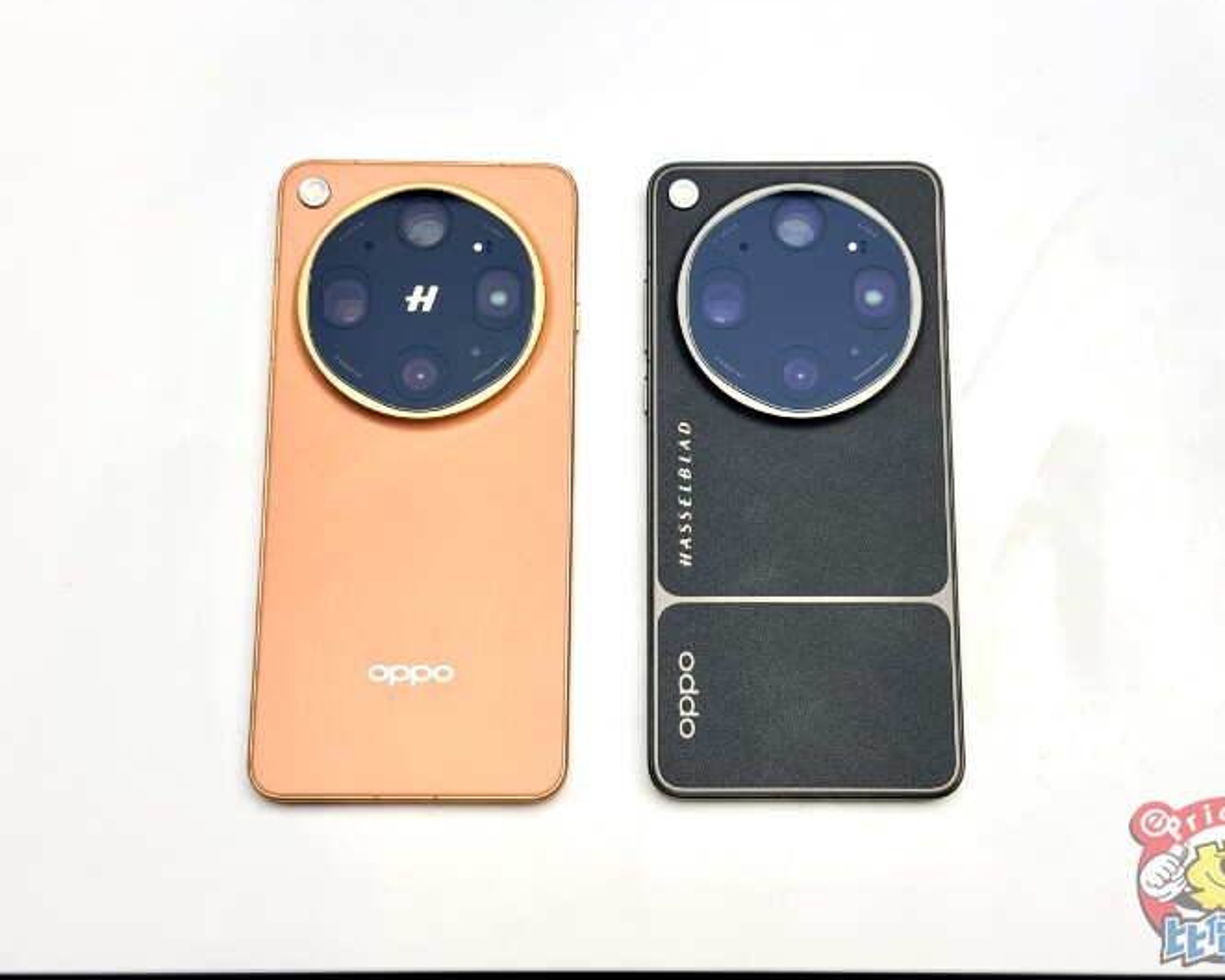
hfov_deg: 36.6
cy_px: 489
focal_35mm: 51
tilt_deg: -76.4
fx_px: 1849
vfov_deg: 29.7
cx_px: 665
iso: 50
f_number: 1.78
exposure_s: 1/182
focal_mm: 6.76
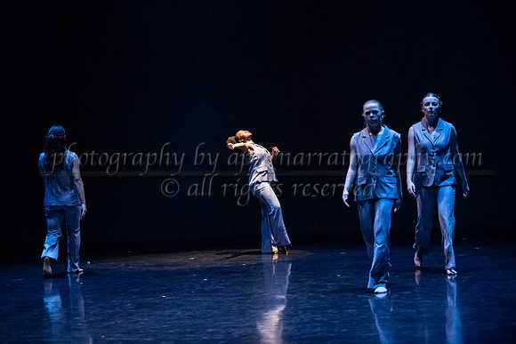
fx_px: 1197
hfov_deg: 24.3
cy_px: 162
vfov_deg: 16.4
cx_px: 258
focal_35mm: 84
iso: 6400
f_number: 3.5
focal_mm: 75
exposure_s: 1/250
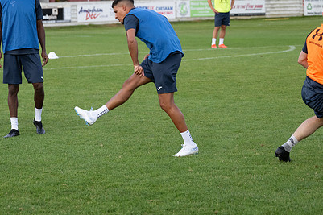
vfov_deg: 9.0
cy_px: 77
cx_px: 91
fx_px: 1363
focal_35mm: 152
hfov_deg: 13.5
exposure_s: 1/320
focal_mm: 70
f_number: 3.2
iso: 1000
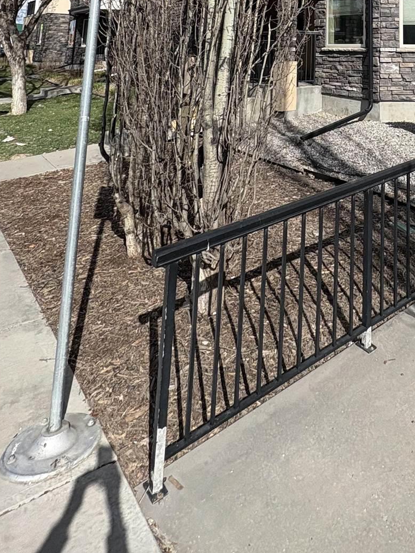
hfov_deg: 42.4
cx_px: 358
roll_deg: -0.2
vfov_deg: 46.0
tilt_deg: +11.2
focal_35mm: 31
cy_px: -33
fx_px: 496
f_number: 2.2
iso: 50
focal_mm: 2.22
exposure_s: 1/2342
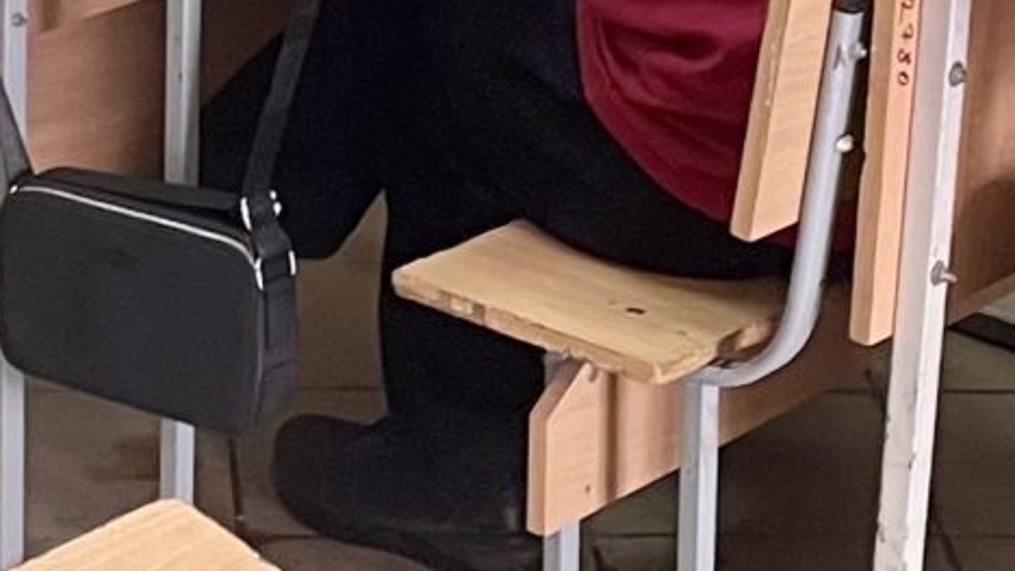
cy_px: -230
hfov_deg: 13.9
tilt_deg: -13.7
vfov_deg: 7.7
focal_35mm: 155
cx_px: 354
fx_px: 4171
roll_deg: -2.1
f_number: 1.6
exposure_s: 1/50
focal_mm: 4.2
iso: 125
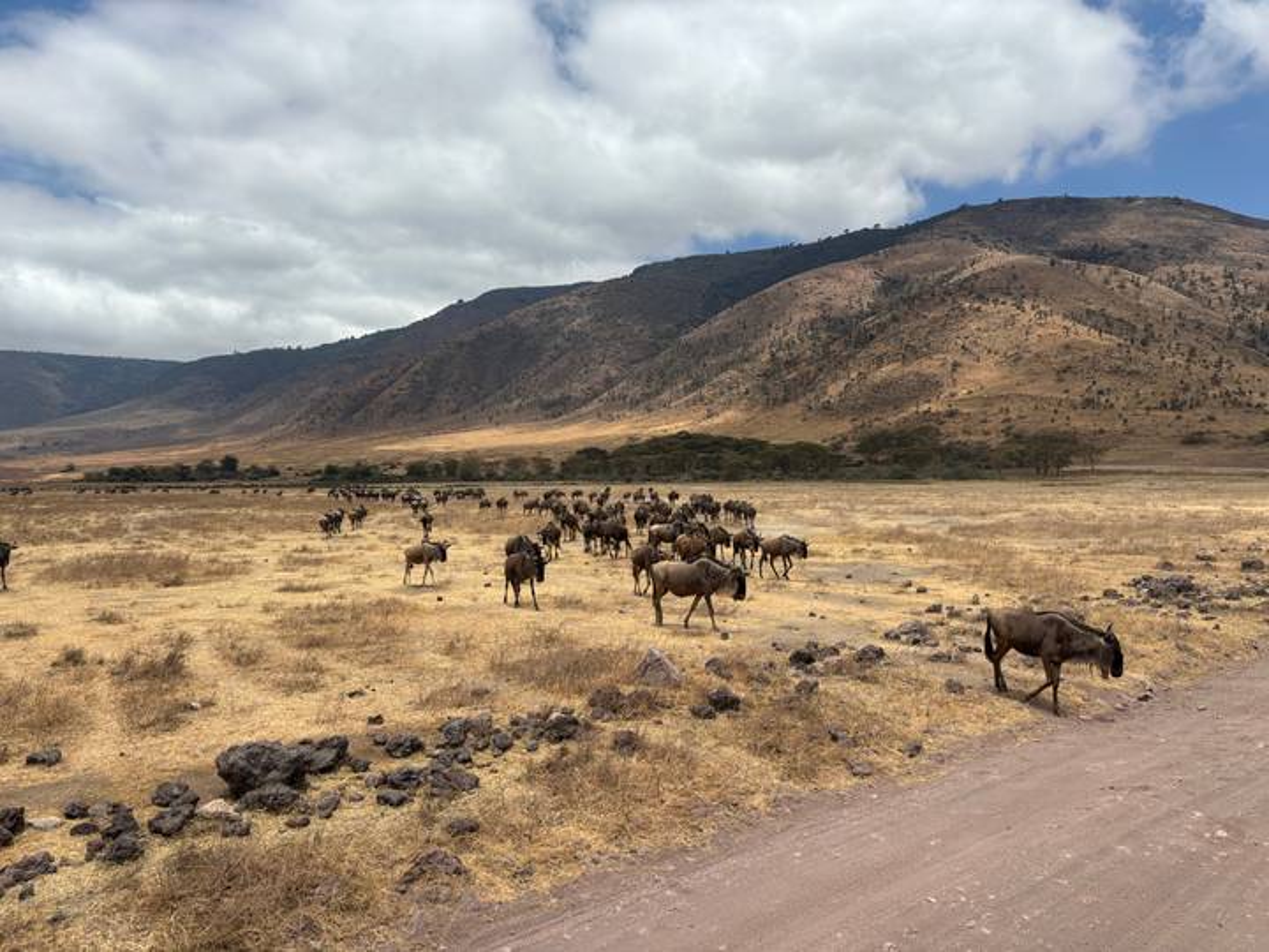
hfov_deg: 67.3
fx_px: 953
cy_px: 476
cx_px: 634
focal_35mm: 26
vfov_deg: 53.1
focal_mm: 5.96
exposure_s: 1/5952
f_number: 1.6
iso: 50
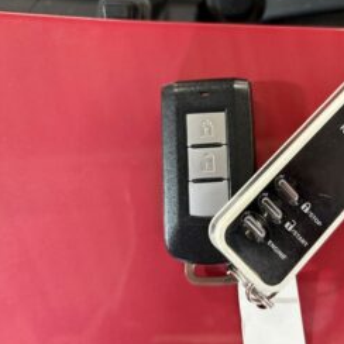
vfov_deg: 49.7
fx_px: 371
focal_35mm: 33
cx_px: 244
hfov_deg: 48.4
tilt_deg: -68.5
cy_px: 164
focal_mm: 5.96
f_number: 1.6
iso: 320
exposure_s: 1/50
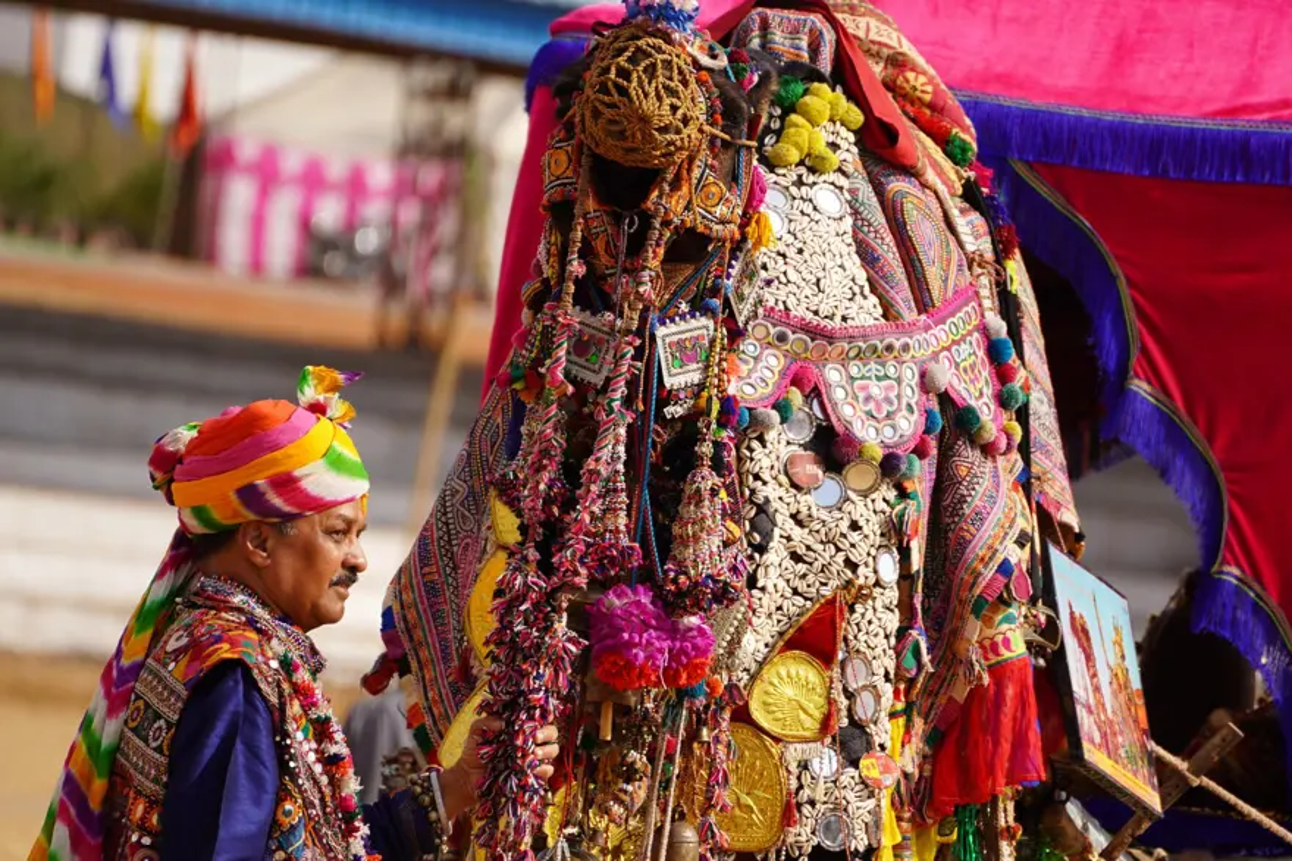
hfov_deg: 6.9
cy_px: 430
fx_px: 10762
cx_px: 646
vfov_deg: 4.6
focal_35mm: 300
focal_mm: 300
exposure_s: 1/800
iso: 200
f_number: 6.3
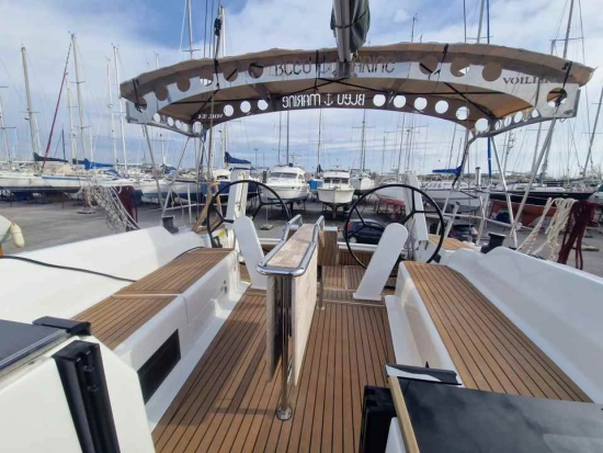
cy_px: 226
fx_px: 227
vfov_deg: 90.0
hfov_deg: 106.2
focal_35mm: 13
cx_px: 302
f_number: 2.2
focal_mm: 2.2
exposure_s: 1/1816
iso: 50
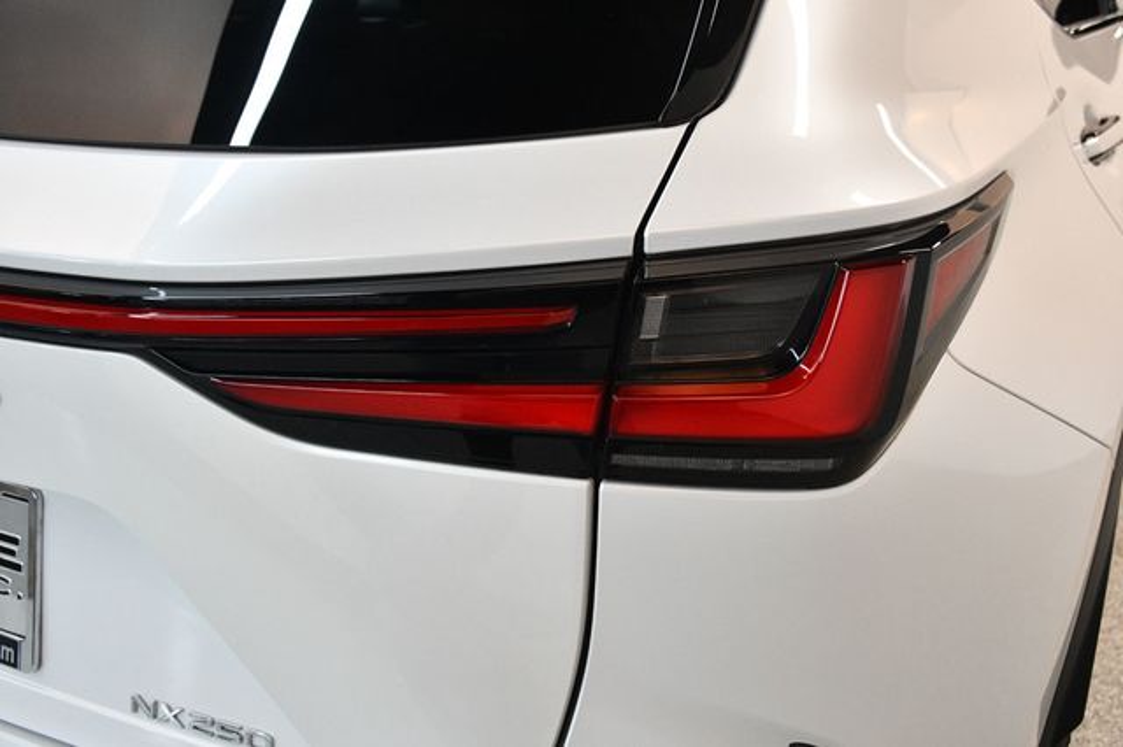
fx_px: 1122
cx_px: 562
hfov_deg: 53.2
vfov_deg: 36.8
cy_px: 374
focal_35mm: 36
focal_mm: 24
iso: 1600
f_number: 3.8
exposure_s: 1/125
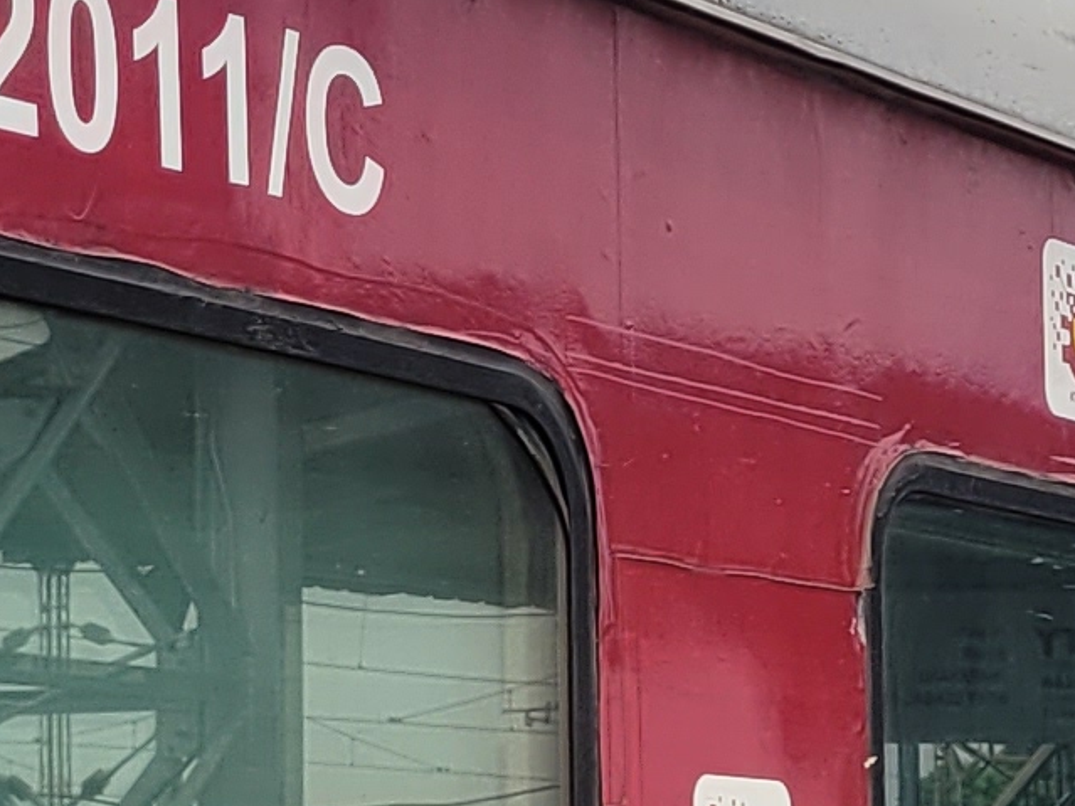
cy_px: 969
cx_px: 1120
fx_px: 5092
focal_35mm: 164
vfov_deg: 8.9
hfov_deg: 11.9
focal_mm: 5.4
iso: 40
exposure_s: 1/1859
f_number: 1.8
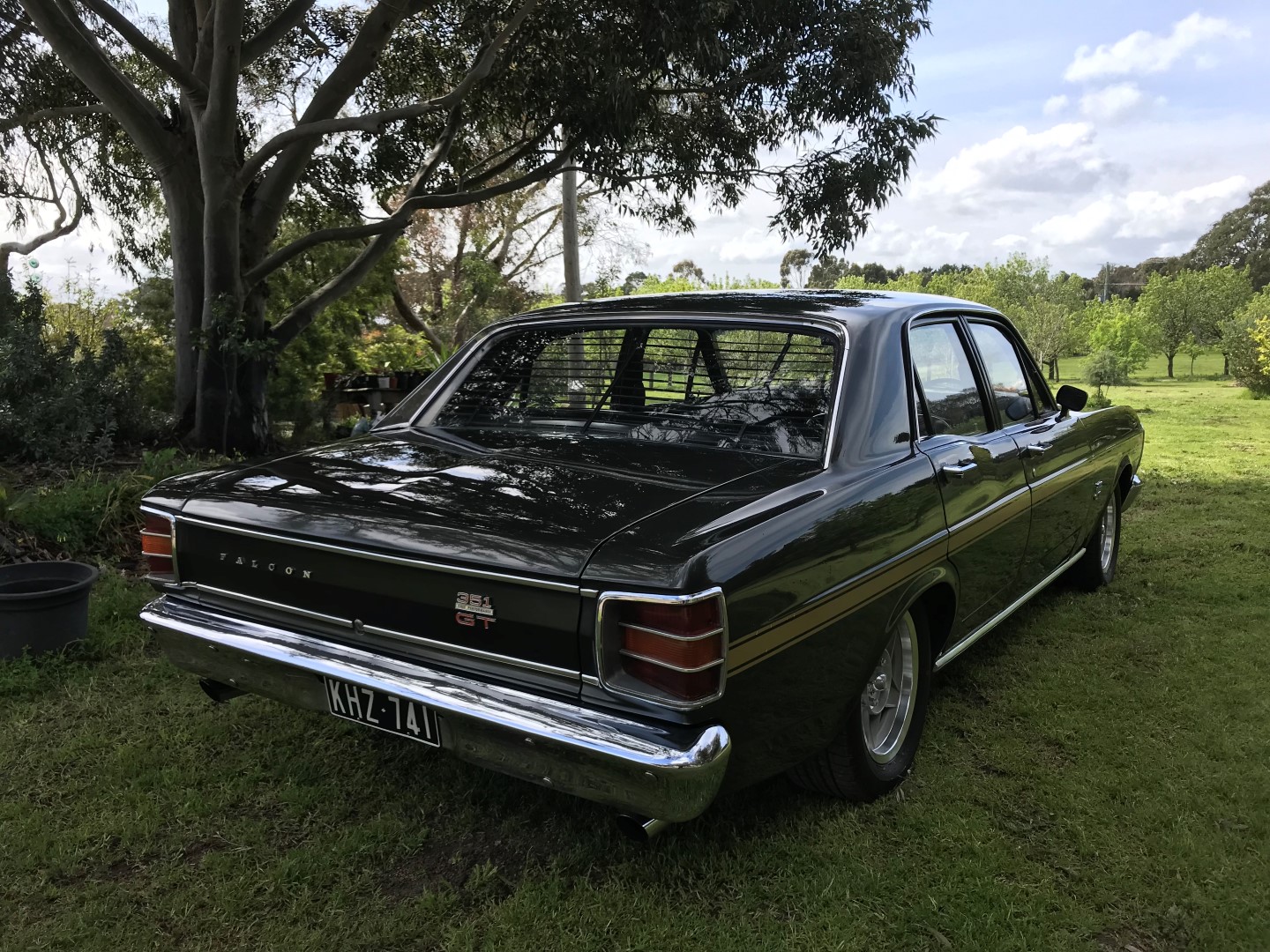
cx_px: 635
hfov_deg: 63.4
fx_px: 1027
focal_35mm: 28
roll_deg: +0.8
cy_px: 476
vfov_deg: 49.7
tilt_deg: -6.8
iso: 20
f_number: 1.8
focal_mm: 3.99
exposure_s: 1/1153
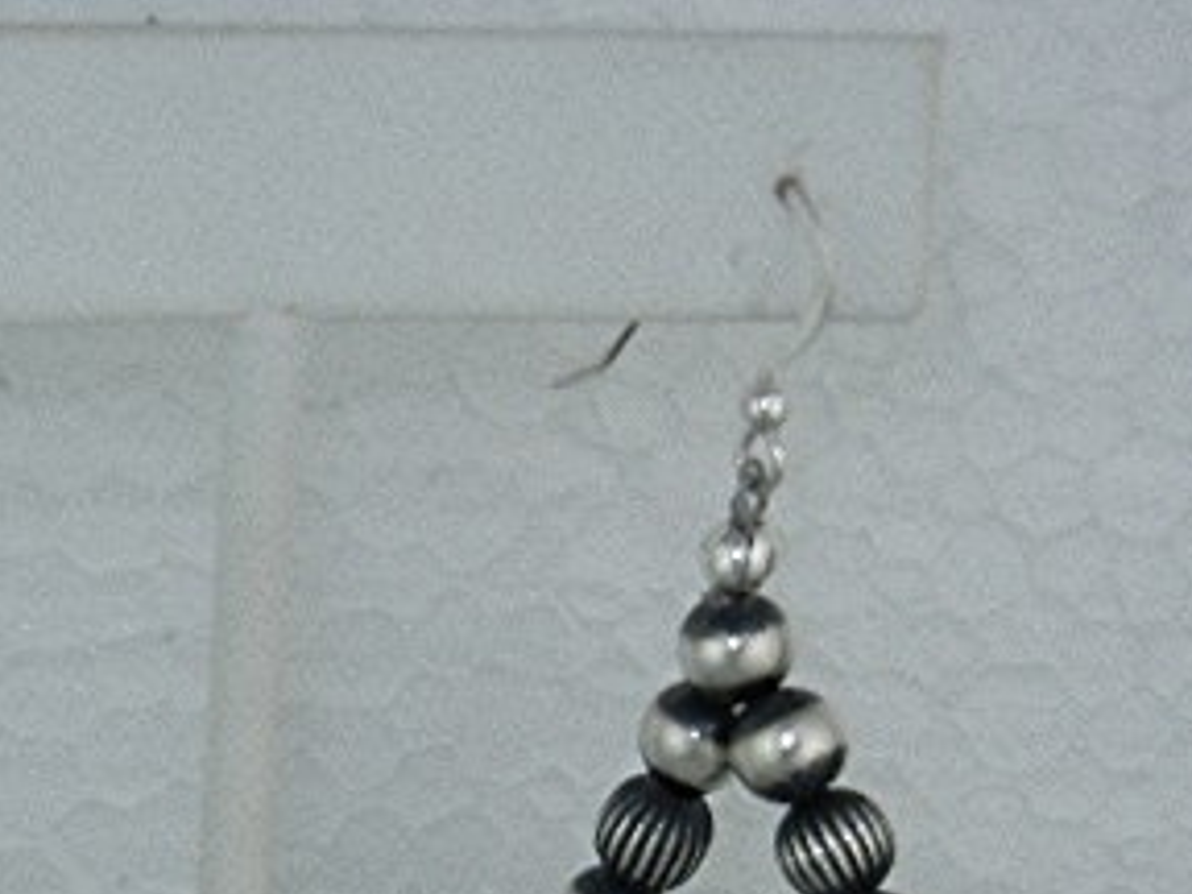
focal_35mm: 131
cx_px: 294
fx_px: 4511
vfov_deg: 11.2
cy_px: 857
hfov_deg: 15.0
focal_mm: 10.6
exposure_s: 1/36.2
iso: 160
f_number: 4
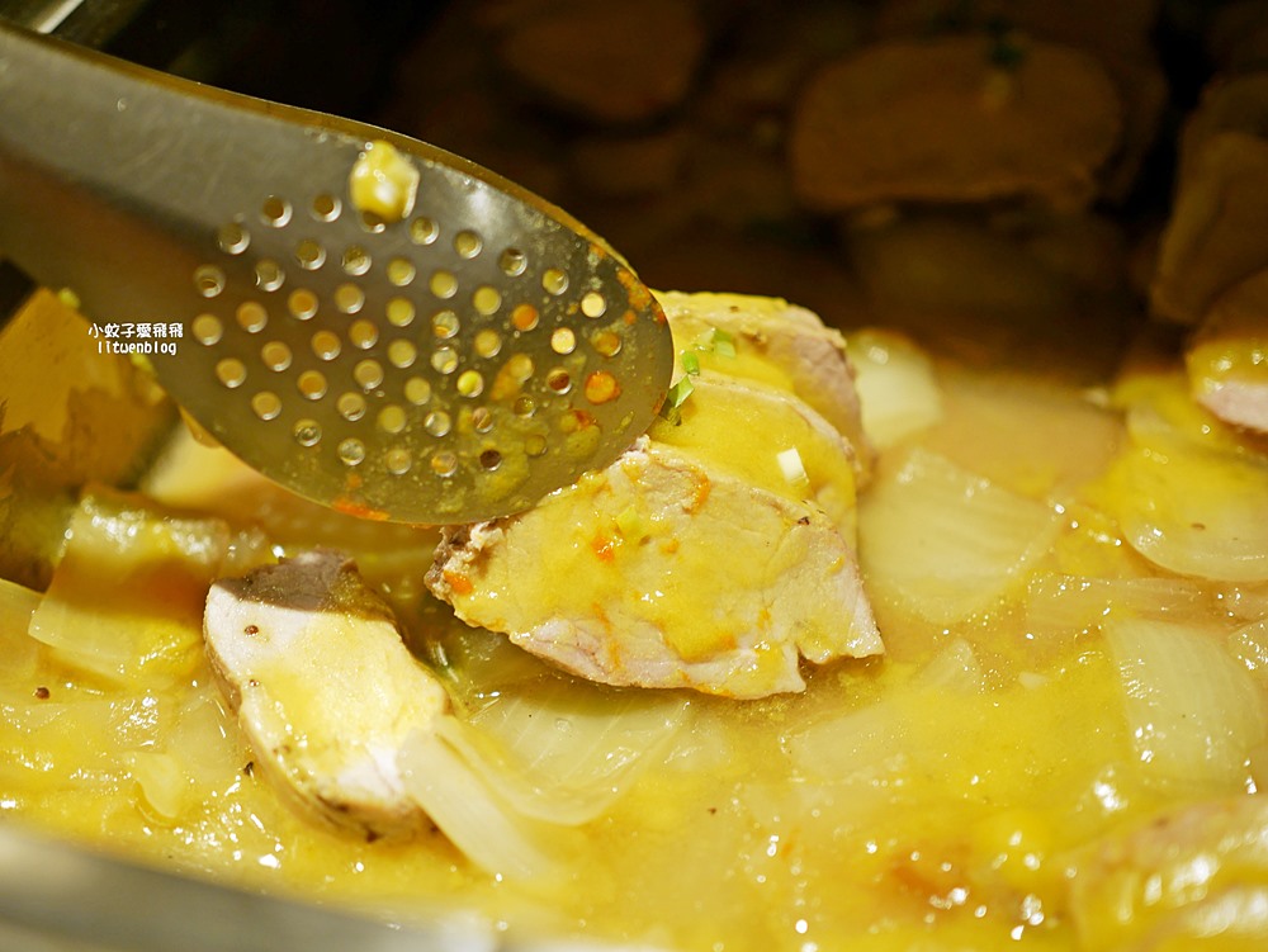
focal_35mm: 50
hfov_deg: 38.2
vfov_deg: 29.1
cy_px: 476
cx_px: 634
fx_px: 1832
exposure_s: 1/100
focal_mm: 25
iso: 200
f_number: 1.8
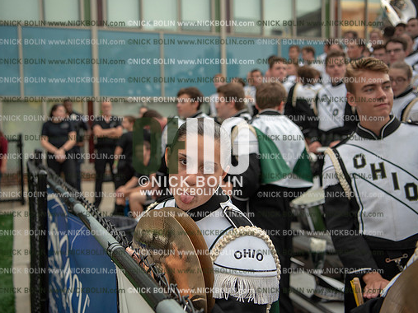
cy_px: 157
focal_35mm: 44
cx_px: 190
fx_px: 531
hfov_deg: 42.9
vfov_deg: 32.9
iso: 800
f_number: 3.2
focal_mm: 40
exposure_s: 1/1000
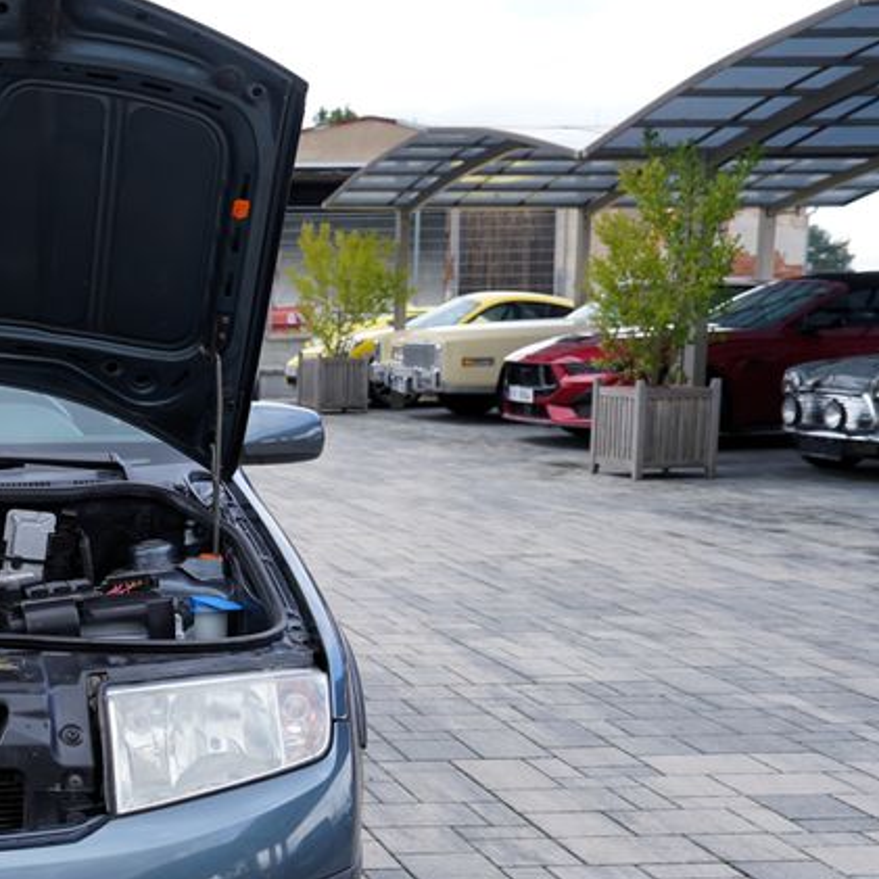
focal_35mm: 60
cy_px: 559
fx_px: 1724
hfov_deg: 25.6
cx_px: -184
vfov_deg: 28.5
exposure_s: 1/125
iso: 100
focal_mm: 29
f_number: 5.6
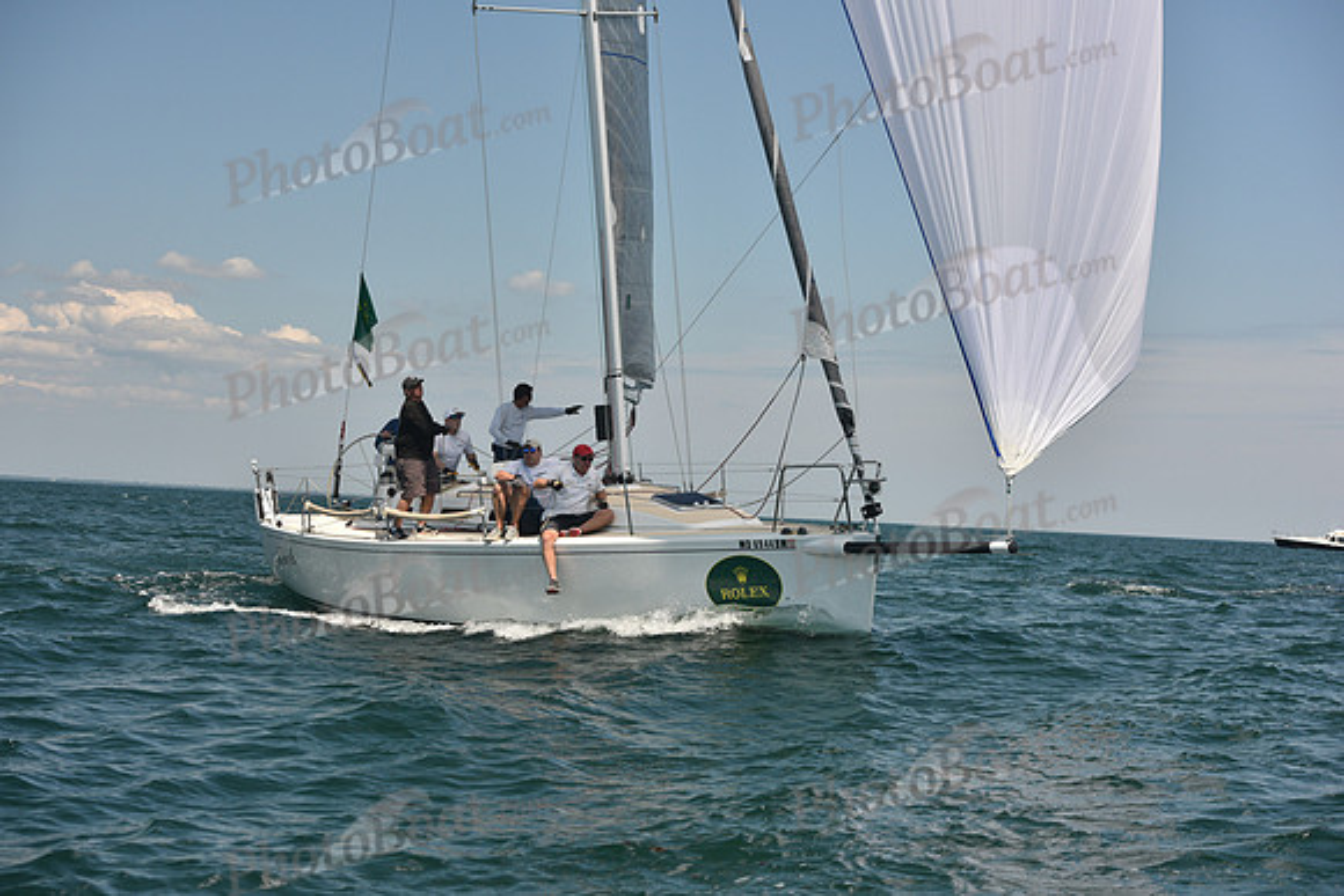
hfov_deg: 28.8
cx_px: 672
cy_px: 448
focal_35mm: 70
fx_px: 2614
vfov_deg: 19.5
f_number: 6.3
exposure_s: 1/1000
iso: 320
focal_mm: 70
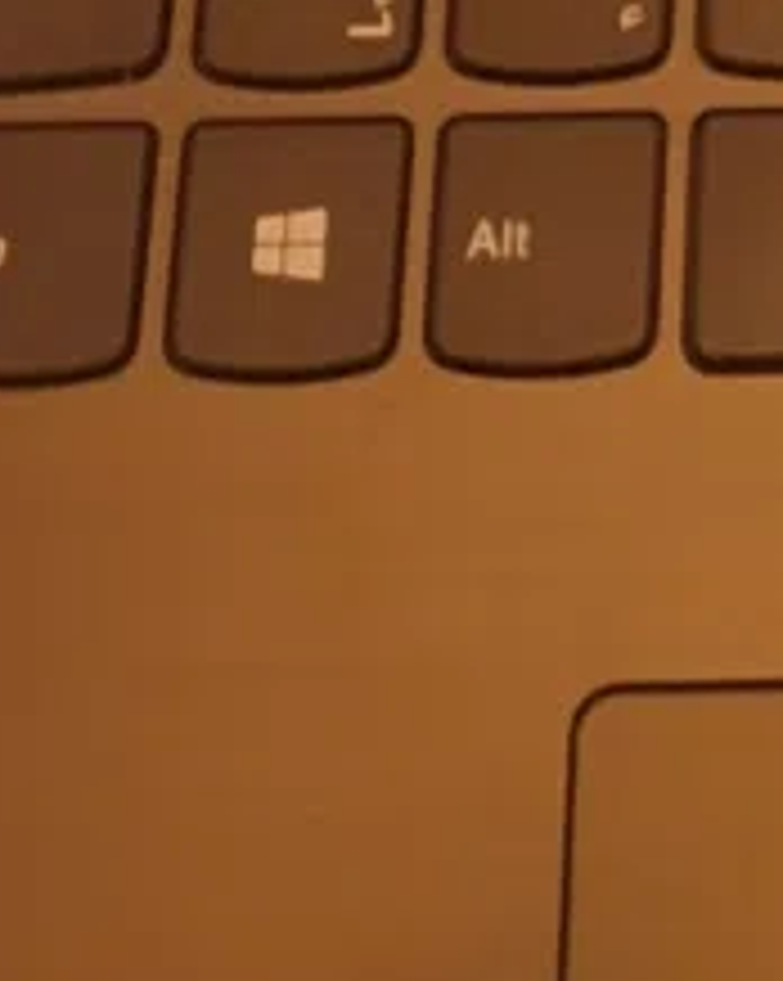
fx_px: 4438
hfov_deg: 9.6
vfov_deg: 10.6
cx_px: 1422
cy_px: -1433
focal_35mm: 153
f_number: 1.8
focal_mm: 4.69
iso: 160
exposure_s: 1/50
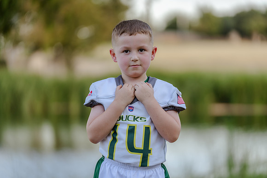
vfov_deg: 8.8
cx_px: 134
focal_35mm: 156
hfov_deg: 13.2
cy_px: 89
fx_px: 1157
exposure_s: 1/320
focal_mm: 156
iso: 160
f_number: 2.8
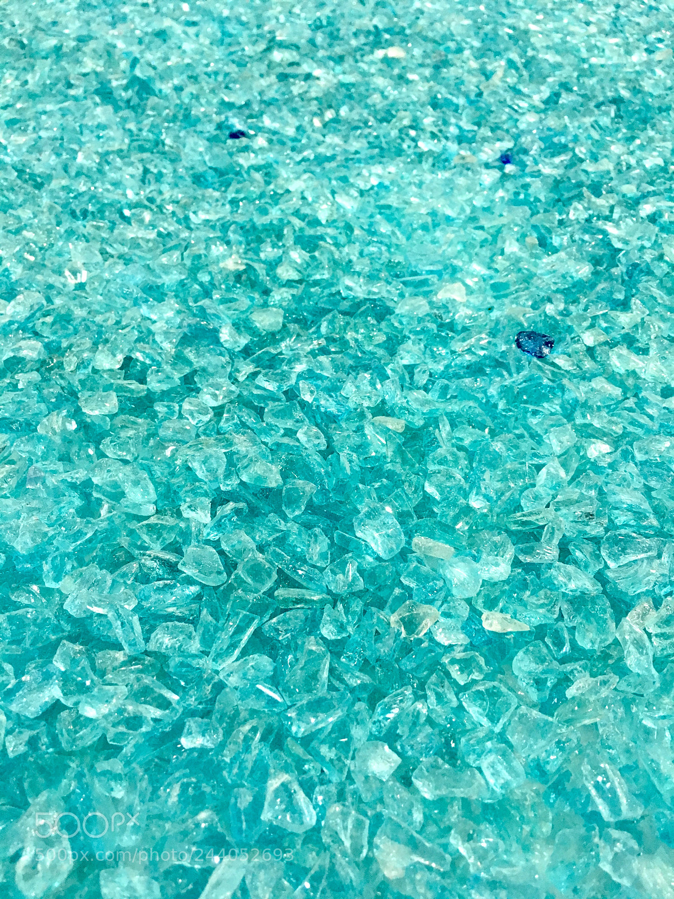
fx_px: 753
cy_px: 450
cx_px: 337
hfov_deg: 48.2
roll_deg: -0.1
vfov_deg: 61.7
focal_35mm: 29
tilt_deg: -42.3
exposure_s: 1/33
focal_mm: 4.15
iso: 50
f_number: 2.2
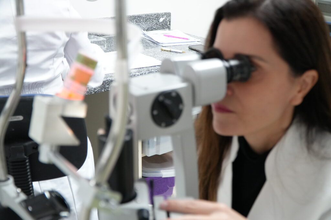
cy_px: 110
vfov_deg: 30.9
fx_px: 400
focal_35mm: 44
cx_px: 166
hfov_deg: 45.0
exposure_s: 1/40
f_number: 4
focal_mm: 29
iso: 2000
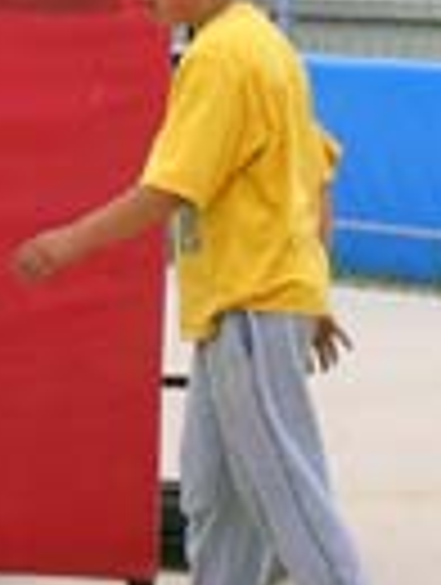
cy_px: -333
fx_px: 6671
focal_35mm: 394
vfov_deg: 5.0
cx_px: 4
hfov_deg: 3.8
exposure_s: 1/100
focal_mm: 18.6
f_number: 5.2
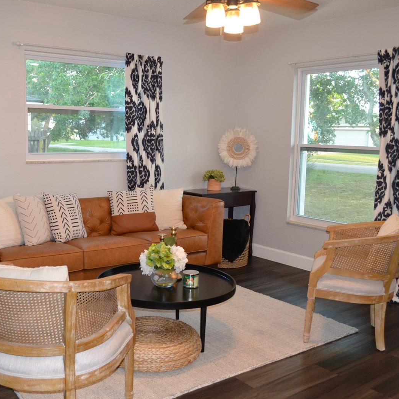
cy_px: 197
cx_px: 160
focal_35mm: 35
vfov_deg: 47.2
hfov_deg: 47.0
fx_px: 456
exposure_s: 1/60
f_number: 3.5
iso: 1400
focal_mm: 18
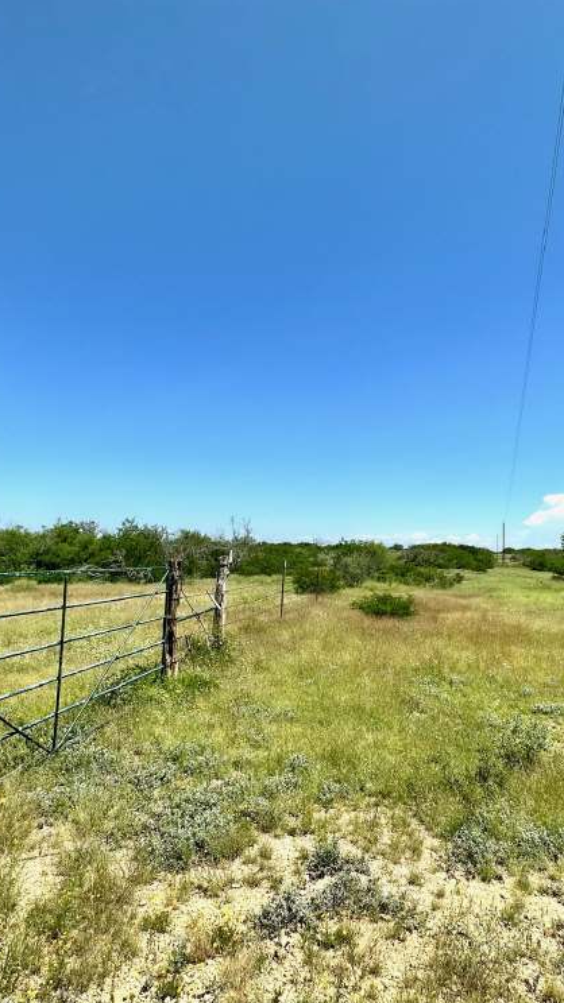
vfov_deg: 83.8
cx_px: 328
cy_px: 512
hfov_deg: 53.3
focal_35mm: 21
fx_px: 559
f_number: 2.2
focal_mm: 2.22
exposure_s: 1/2451
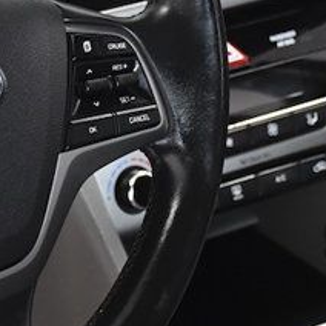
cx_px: -51
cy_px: 78
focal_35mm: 197
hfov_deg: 8.8
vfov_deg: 8.9
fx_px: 2099
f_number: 4
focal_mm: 32
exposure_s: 1/320
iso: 2500
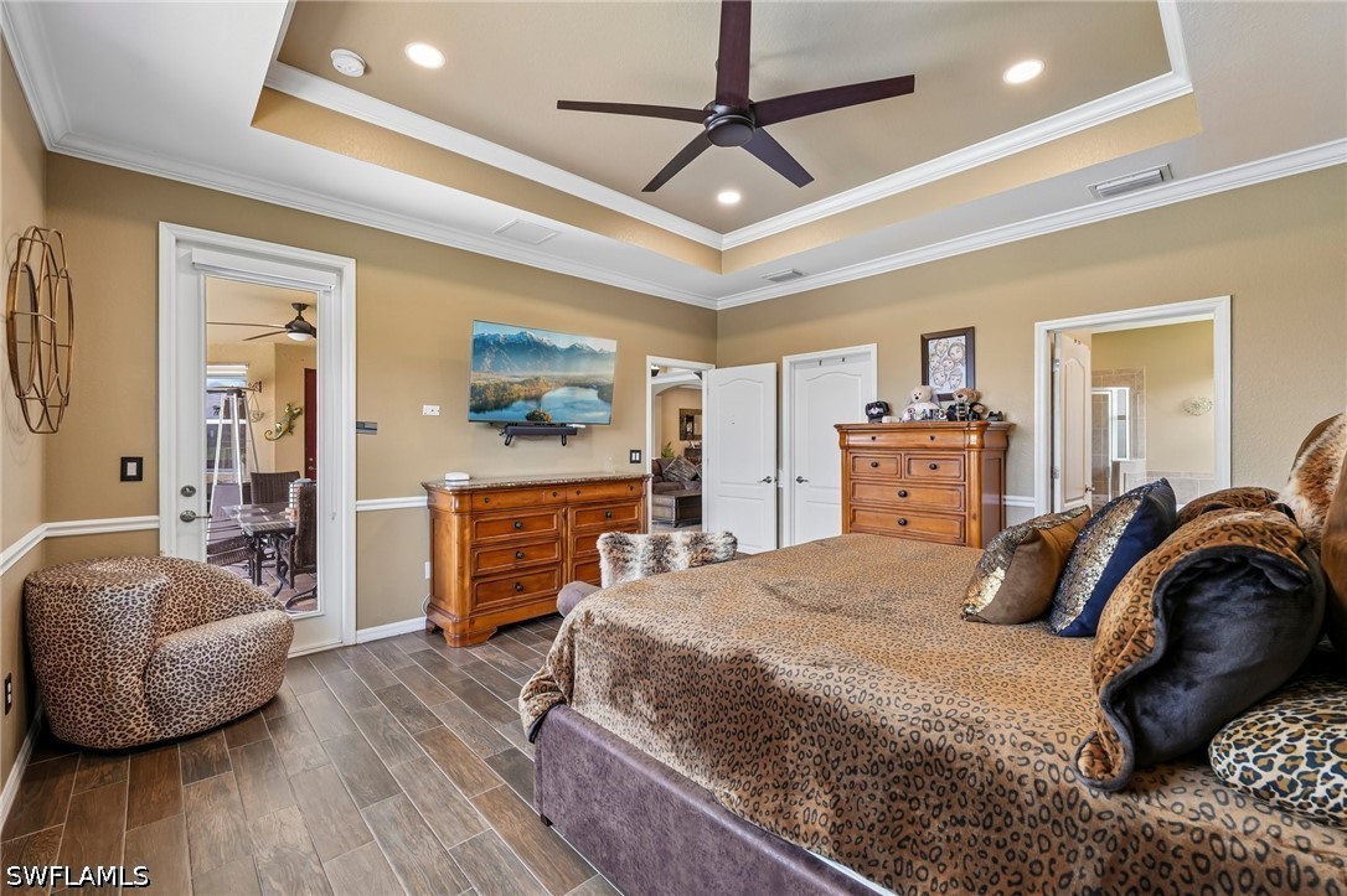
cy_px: 448
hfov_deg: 104.3
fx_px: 524
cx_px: 674
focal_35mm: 14
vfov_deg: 81.2
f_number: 8
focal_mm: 14
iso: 400
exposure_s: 1/10
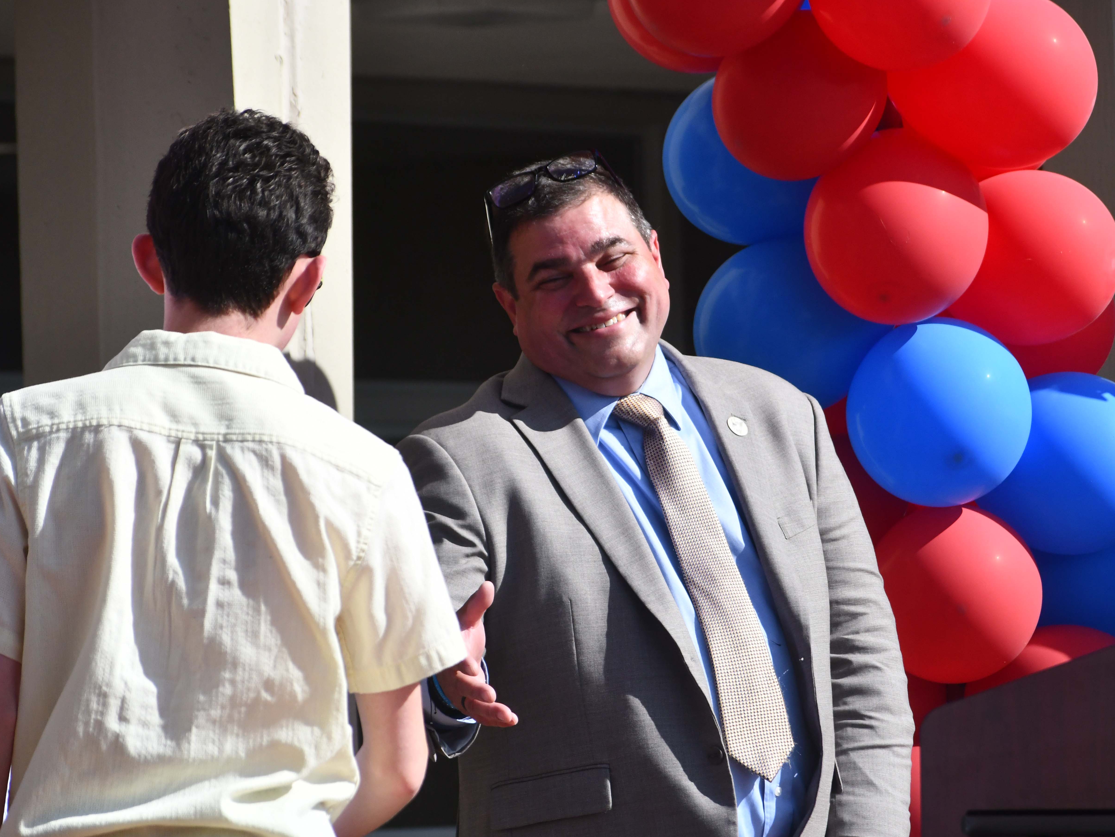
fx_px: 8633
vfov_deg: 5.5
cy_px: 430
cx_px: 587
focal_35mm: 268
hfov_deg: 7.4
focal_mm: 160
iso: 1000
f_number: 8
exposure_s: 1/4000
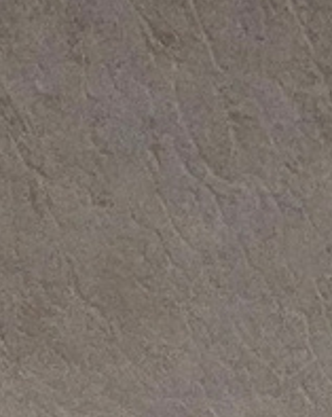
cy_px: 1465
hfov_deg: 14.6
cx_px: 472
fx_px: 1219
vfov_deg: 9.6
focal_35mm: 99
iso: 400
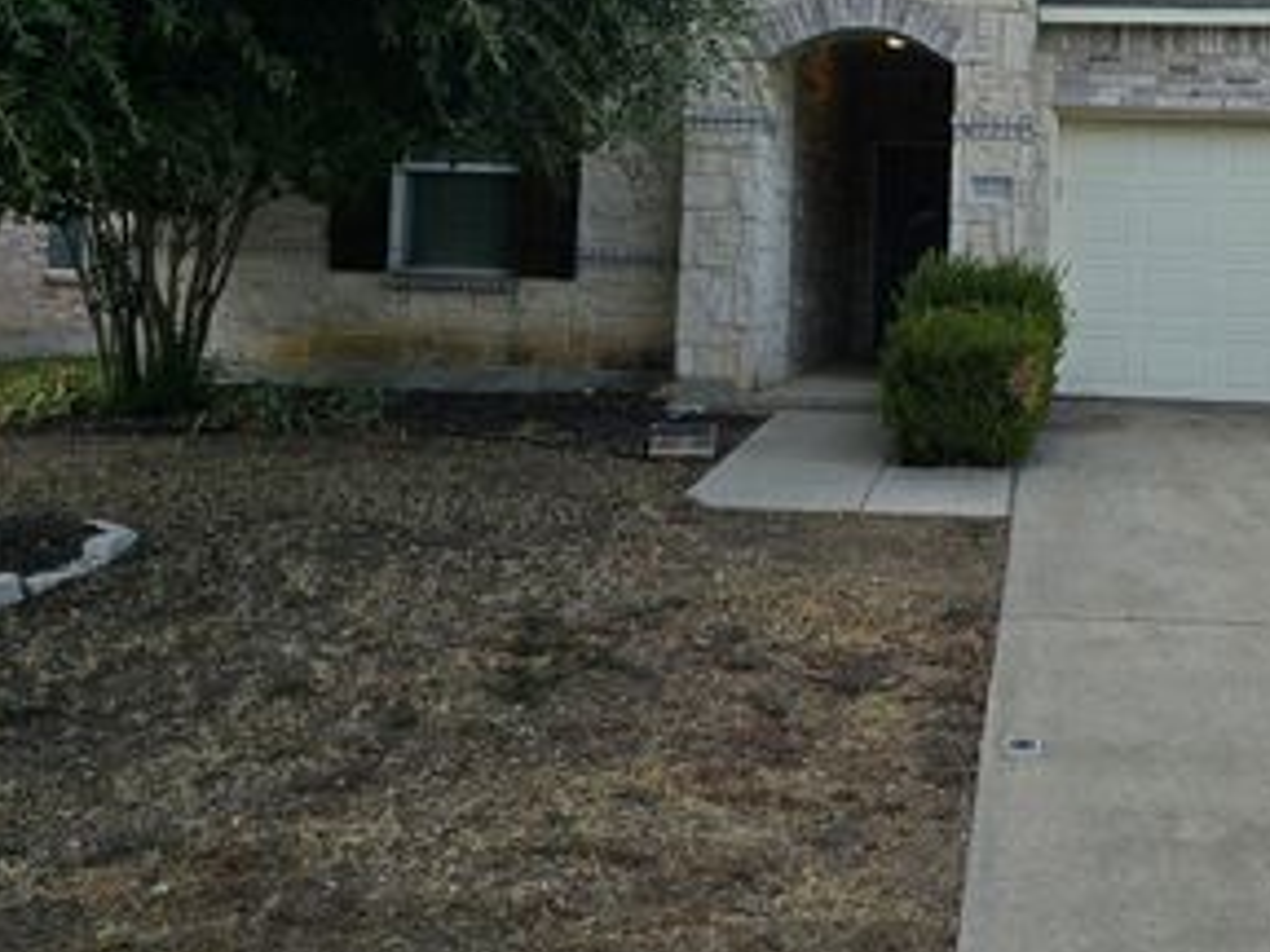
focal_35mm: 40
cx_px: 988
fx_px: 1468
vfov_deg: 35.1
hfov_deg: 44.8
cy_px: 227
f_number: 1.7
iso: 25
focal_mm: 6.3
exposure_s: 1/180
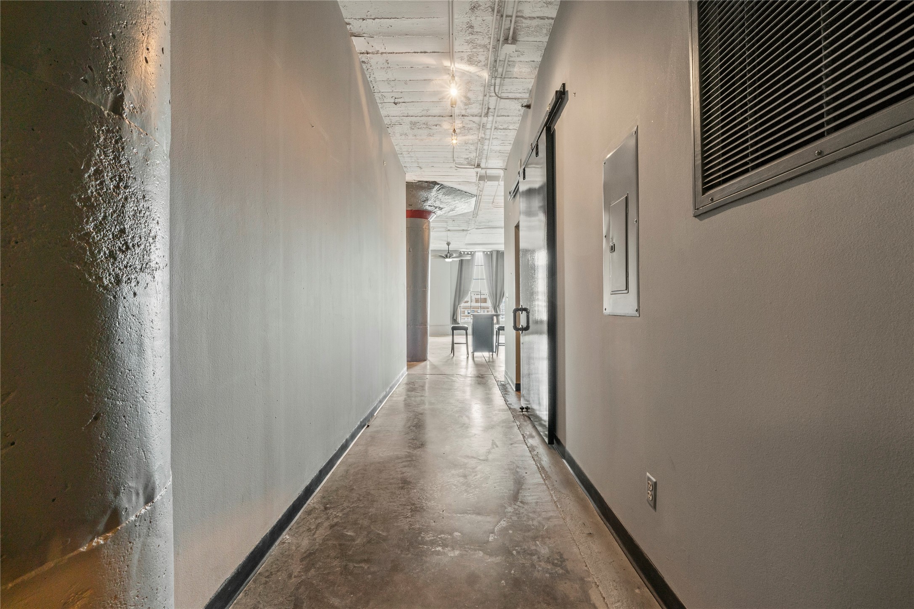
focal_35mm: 15
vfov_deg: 77.3
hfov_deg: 100.4
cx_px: 457
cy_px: 304
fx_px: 381
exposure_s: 1.6
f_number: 9
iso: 250
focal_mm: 10
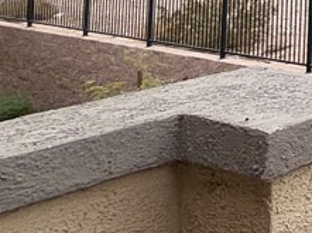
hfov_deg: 16.2
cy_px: -117
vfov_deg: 19.6
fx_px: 585
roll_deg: -0.4
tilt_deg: +2.8
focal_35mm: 65
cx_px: 712
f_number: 2.2
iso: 125
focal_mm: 2.22
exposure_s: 1/1211
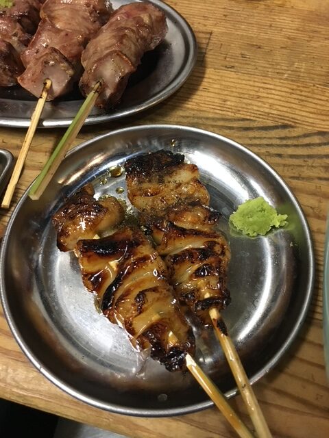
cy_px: 219
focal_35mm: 29
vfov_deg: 61.7
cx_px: 164
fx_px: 367
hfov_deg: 48.2
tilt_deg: -61.5
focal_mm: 4.15
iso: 200
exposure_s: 1/30
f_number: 2.2
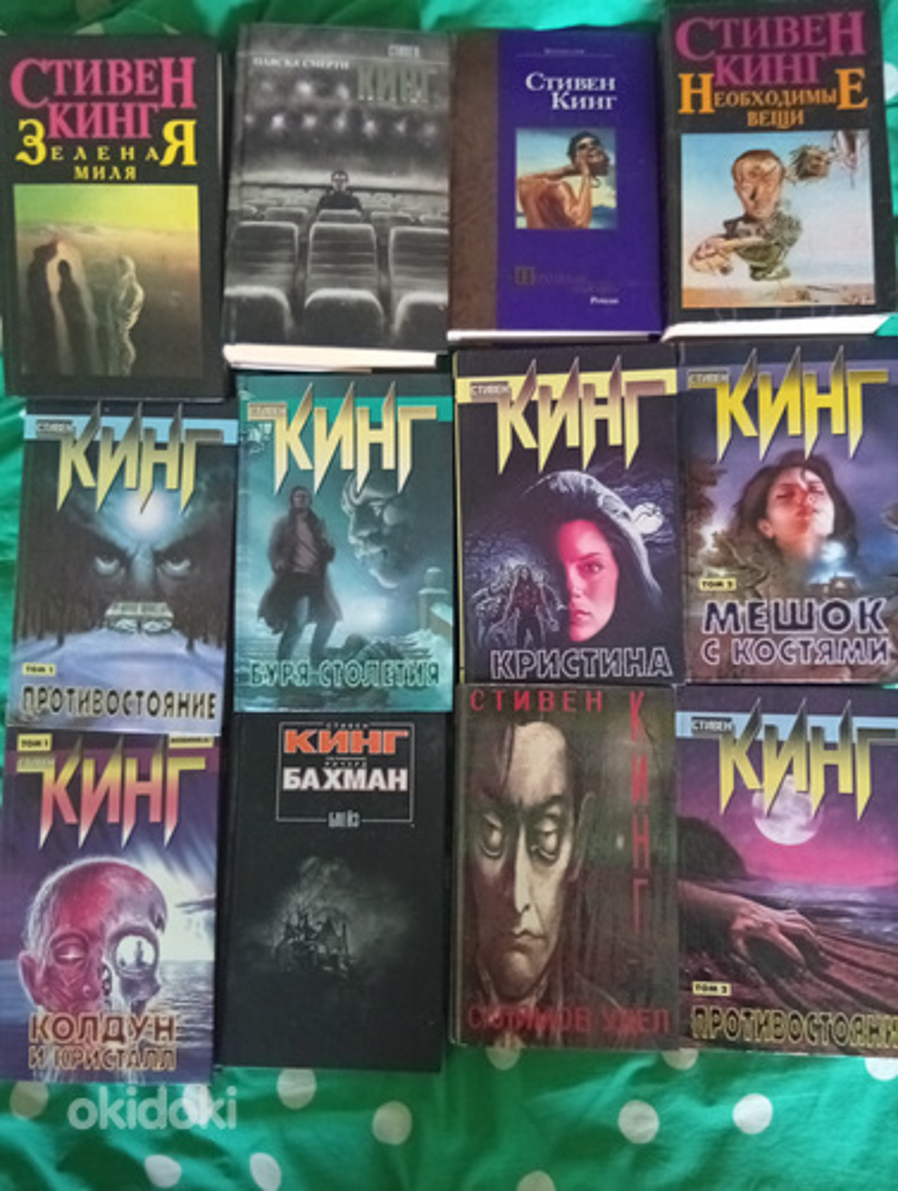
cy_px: 596
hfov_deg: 51.5
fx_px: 931
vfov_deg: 65.2
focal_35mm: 27
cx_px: 449
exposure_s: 1/20
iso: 1655
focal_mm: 3.84
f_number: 1.8
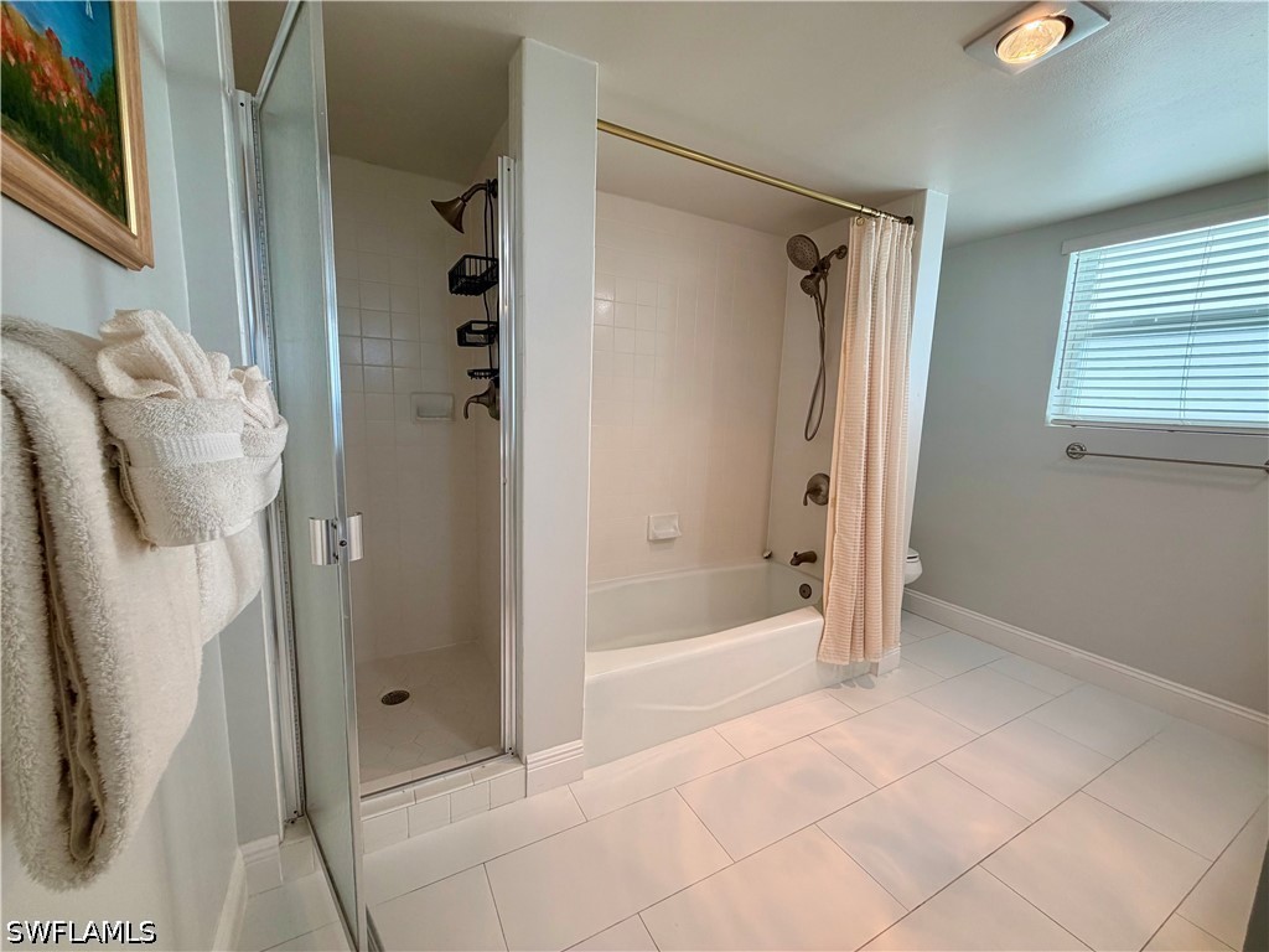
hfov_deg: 102.1
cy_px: 476
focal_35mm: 14
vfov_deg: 85.7
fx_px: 513
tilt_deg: -8.2
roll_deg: -1.5
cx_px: 634
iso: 100
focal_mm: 2.22
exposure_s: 1/120
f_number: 2.2
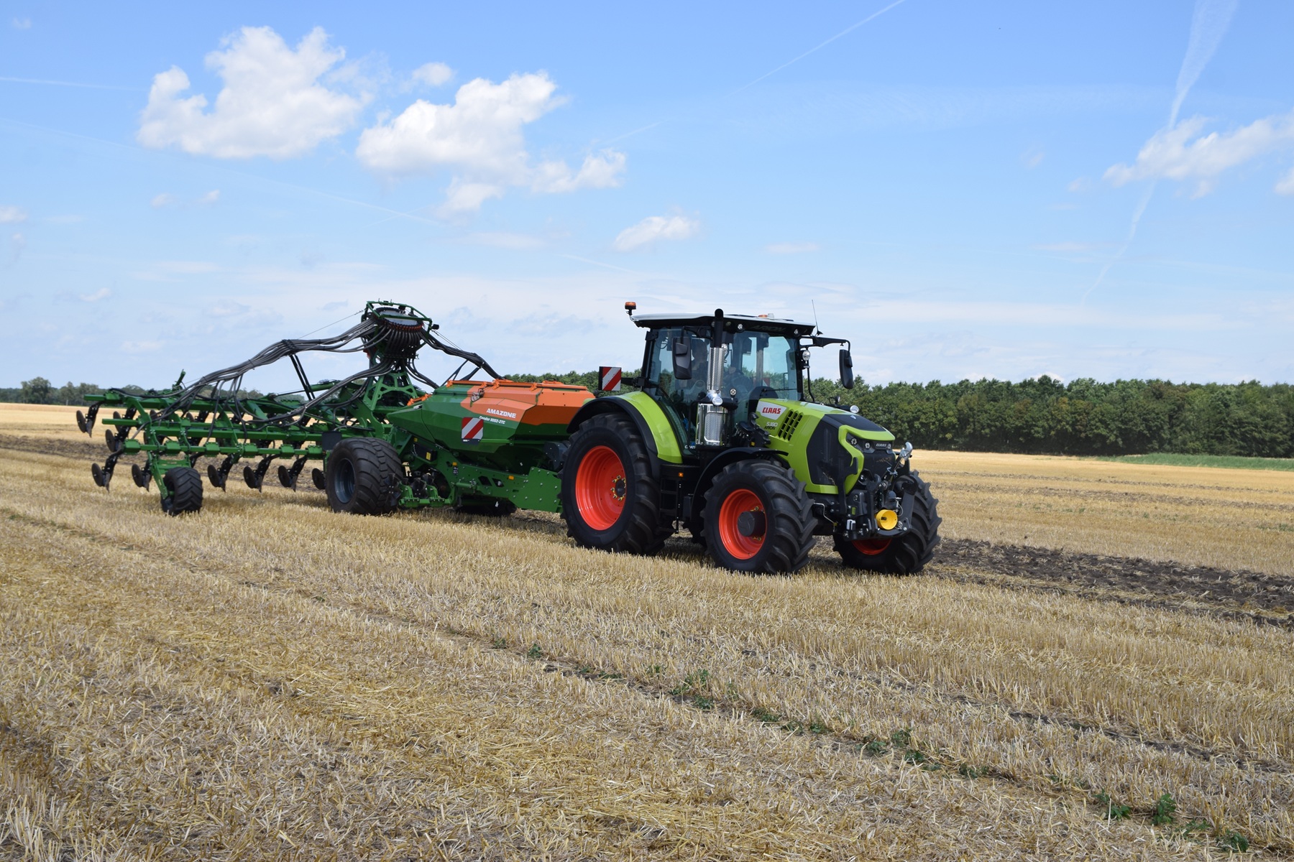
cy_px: 431
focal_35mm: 40
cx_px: 647
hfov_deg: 47.9
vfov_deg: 33.0
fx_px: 1456
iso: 200
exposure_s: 1/320
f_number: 9
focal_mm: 27
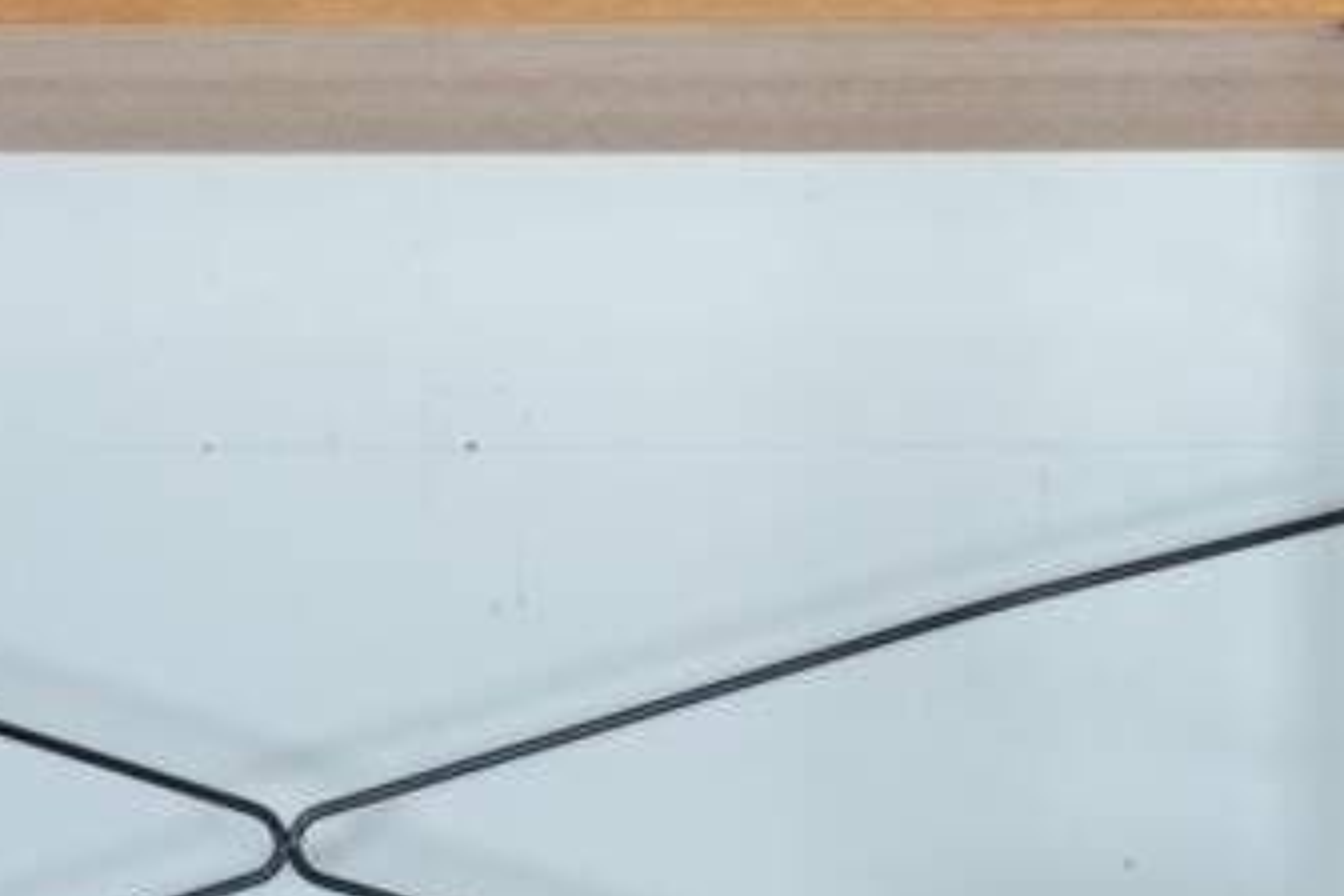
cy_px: 880
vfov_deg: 11.5
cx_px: 1412
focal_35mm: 118
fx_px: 4405
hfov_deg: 16.9
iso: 250
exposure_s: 1/125
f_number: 4.5
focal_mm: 22
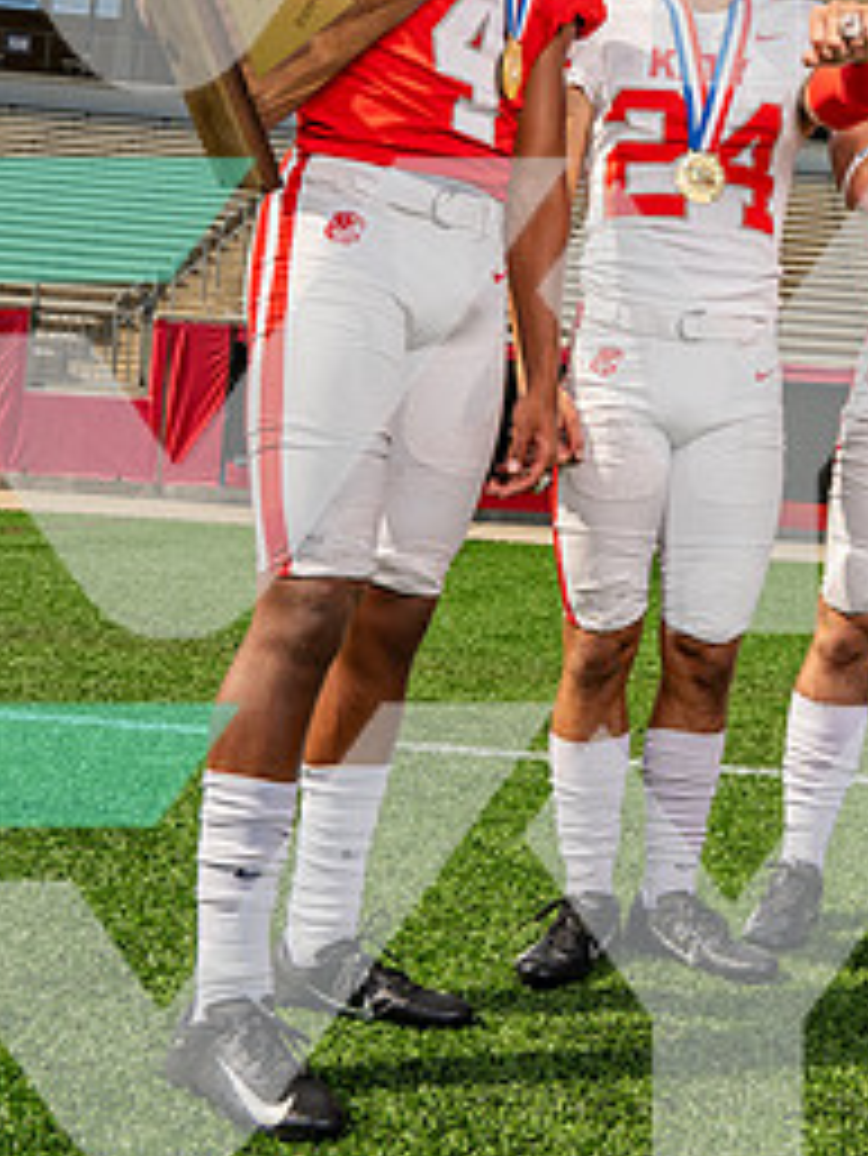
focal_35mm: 52
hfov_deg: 26.1
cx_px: 931
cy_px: 398
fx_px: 1737
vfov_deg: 36.5
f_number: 8
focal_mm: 24
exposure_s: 1/320
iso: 100
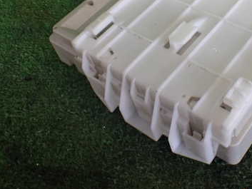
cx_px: 190
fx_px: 371
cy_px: 45
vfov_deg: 28.1
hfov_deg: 36.6
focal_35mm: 51
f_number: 2.3
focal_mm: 5.4
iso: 200
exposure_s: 1/125
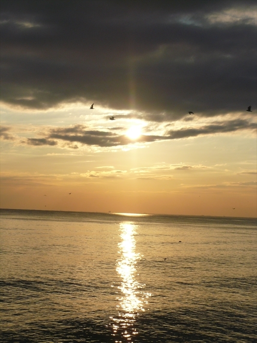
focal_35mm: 79
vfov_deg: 24.7
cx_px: 128
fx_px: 782
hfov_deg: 18.7
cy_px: 172
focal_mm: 13.2
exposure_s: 1/250
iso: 100
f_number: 14
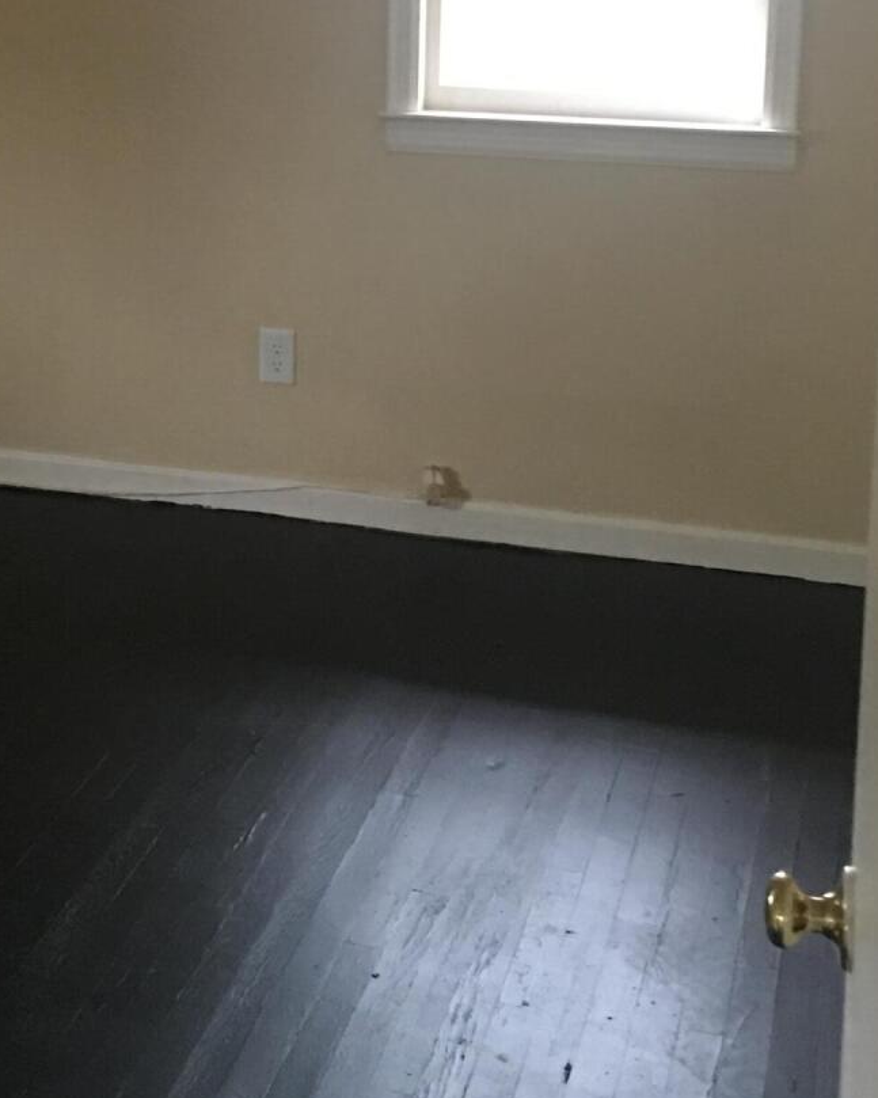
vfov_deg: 26.6
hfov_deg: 21.2
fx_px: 2274
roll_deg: +0.1
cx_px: 24
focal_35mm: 70
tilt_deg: -11.8
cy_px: 216
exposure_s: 1/15
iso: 100
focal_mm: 4.15
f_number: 2.2
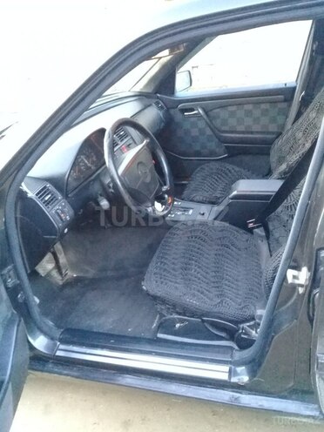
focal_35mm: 31
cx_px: 162
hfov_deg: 45.4
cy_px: 216
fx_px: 387
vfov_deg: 58.4
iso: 800
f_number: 2.2
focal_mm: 3.3
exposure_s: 1/17
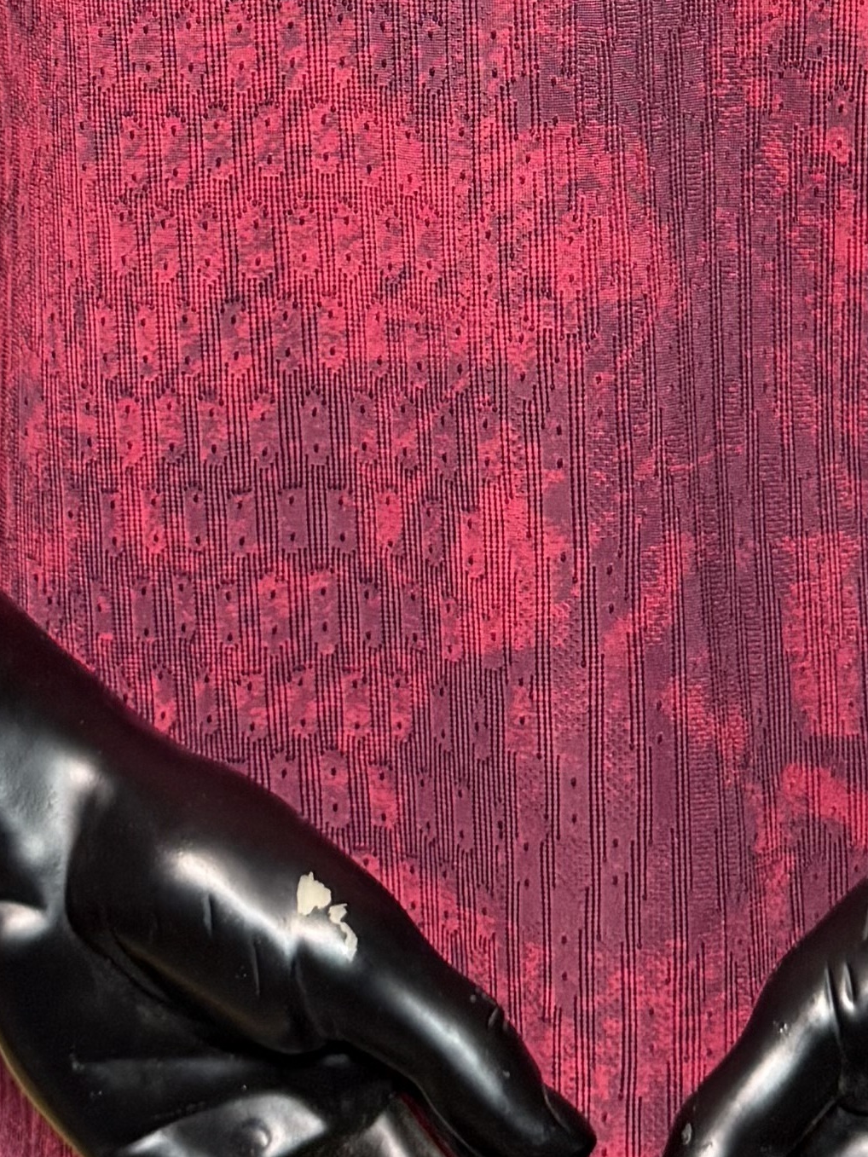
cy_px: -540
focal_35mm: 101
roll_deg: -0.1
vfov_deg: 17.6
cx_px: 498
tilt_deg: -0.9
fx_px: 3376
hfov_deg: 14.6
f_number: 1.78
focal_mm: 6.76
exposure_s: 1/50
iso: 250
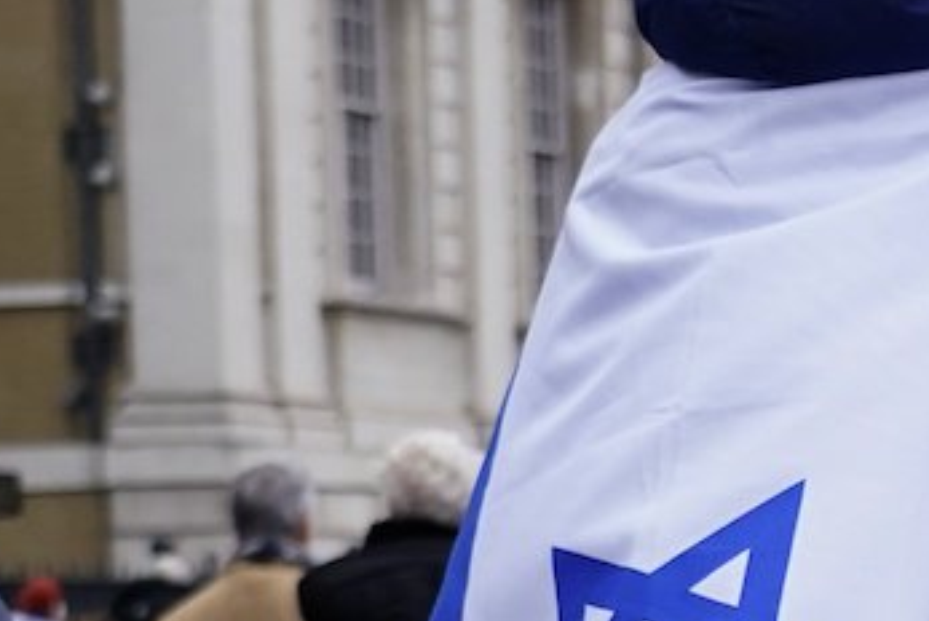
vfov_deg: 7.7
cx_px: 980
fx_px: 4571
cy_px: 889
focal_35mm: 177
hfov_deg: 11.5
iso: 1600
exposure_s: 1/400
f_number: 4
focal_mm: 41
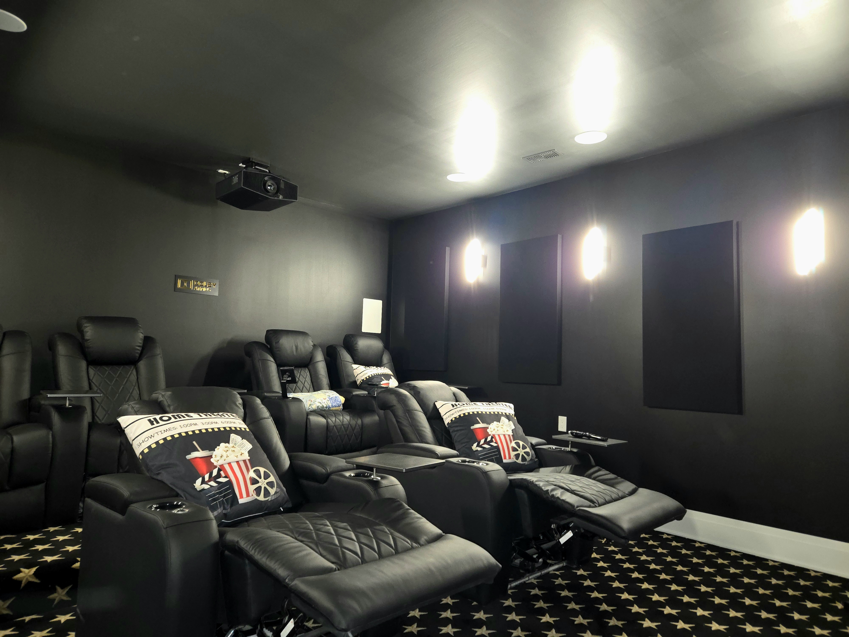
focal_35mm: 23
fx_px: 564
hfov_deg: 73.9
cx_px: 424
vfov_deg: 58.9
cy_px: 318
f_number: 1.8
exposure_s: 1/12
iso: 320
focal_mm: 5.4
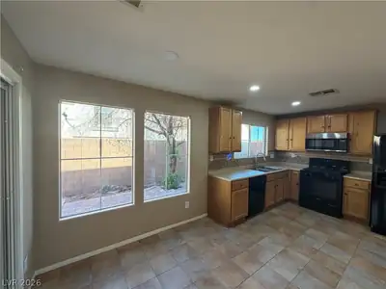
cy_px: 144
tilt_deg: -0.2
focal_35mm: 14
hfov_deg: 102.1
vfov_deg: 85.7
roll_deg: -0.5
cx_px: 193
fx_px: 156
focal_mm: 2.22
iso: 160
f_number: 2.2
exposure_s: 1/120
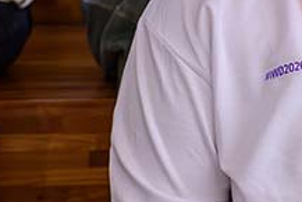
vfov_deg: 8.5
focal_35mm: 159
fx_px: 1335
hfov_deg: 12.7
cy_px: -79
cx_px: 337
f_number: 2.8
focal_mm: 36
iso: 2500
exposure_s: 1/250
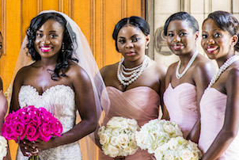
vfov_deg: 7.6
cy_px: 27
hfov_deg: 11.3
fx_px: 1196
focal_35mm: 180
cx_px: 30
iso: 640
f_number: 2.8
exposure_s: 1/320
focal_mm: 85
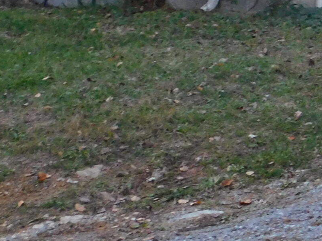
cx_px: 450
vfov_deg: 7.6
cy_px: -204
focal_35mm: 190
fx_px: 1768
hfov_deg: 10.1
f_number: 3.8
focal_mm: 9
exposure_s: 1/20
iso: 400
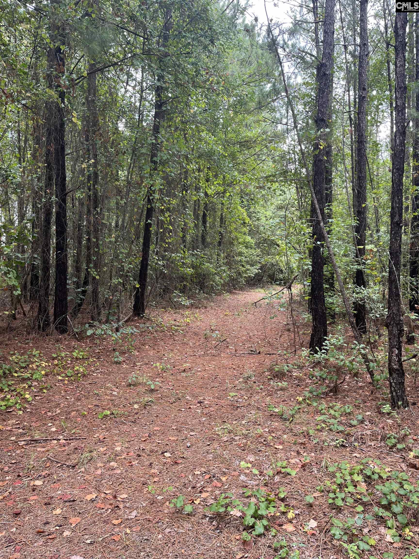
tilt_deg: -1.7
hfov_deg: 53.1
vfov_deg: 67.3
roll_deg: +0.5
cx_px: 210
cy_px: 280
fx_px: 420
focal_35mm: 26
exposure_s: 1/122
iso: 50
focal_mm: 5.1
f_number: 1.6
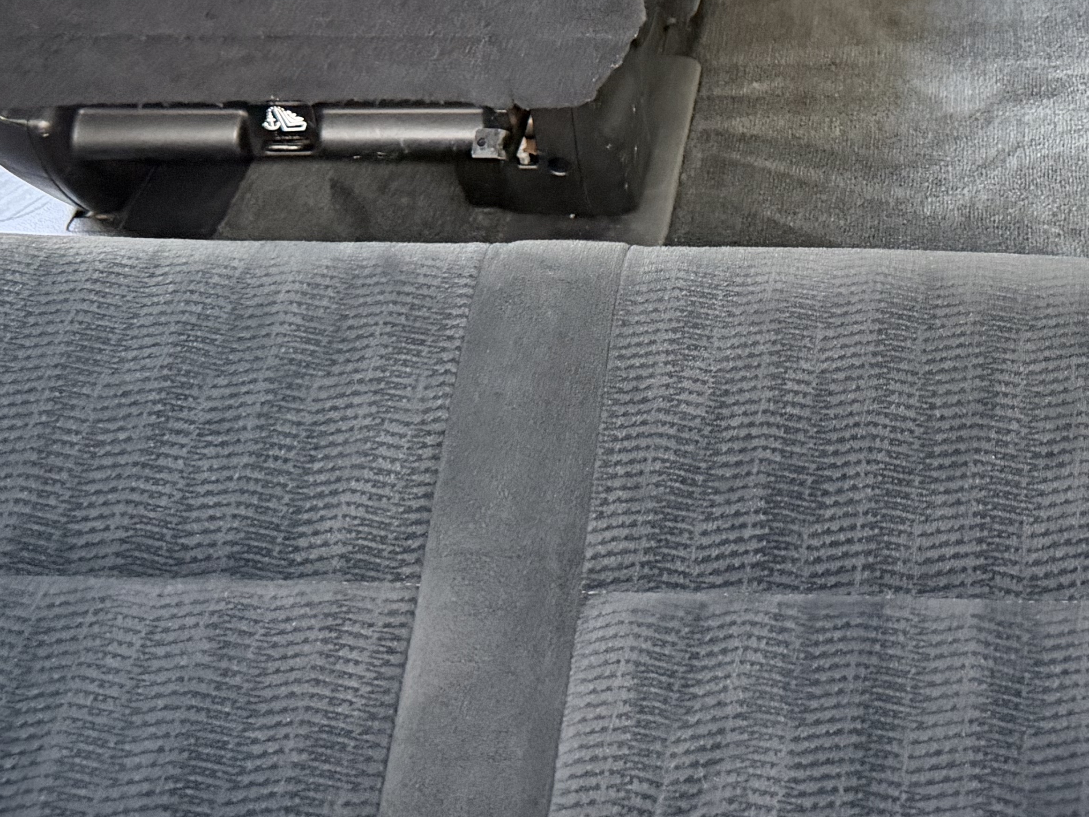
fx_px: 1856
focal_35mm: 59
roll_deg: -2.4
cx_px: 928
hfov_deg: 31.5
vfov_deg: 23.0
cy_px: -135
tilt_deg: -28.6
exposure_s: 1/51
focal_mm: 6.76
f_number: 1.78
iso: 800
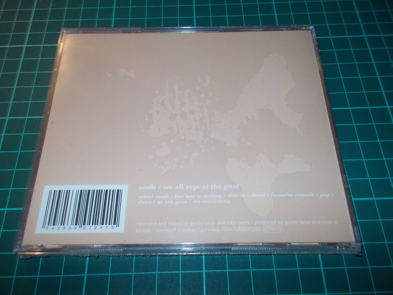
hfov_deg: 61.7
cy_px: 148
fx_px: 329
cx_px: 196
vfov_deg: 48.2
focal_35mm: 29
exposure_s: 1/30
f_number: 3.3
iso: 200
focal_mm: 4.1
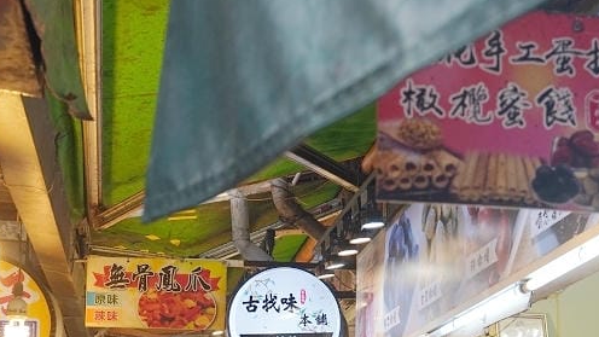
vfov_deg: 16.4
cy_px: 378
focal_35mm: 71
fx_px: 1128
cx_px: 228
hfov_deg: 29.6
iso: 800
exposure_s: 1/160
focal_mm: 28
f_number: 4
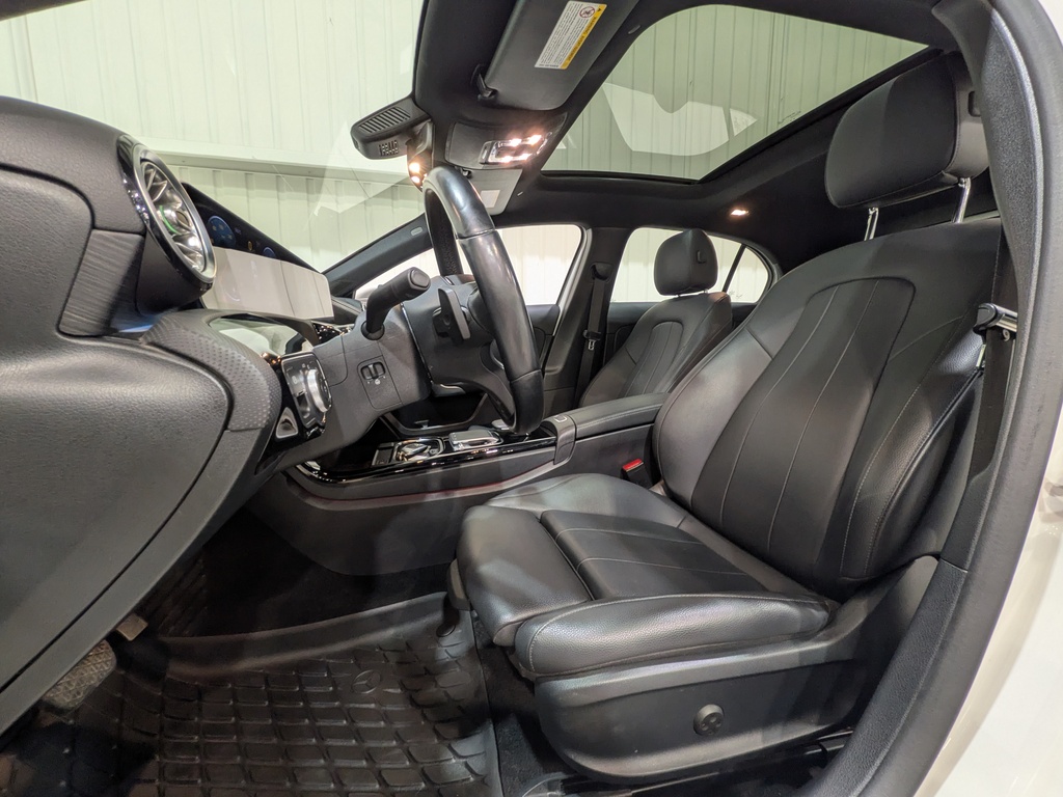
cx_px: 532
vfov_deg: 85.7
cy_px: 398
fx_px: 430
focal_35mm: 14
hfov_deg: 102.1
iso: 99
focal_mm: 1.83
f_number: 2.2
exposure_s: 1/40
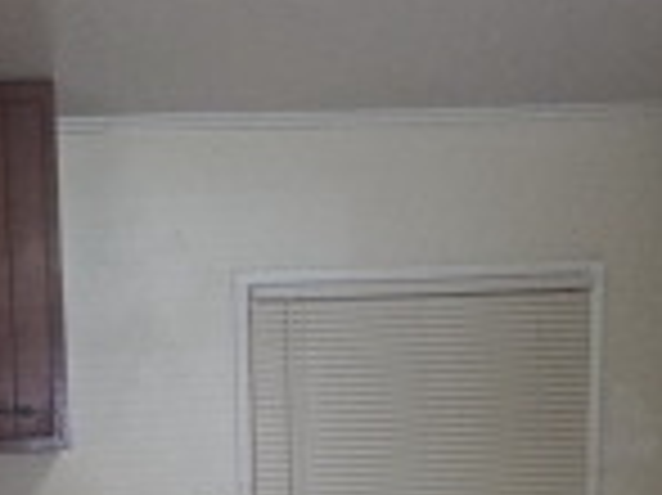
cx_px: 92
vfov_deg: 21.5
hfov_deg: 31.5
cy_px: 706
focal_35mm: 59
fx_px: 1127
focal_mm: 2.2
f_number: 2.2
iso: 160
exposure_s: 1/120
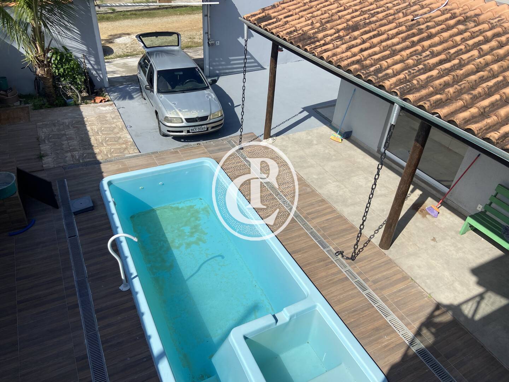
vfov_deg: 53.1
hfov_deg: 67.3
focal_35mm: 26
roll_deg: -3.5
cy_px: 191
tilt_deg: -36.4
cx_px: 254
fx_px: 382
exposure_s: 1/4115
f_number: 1.8
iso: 32
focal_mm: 4.25
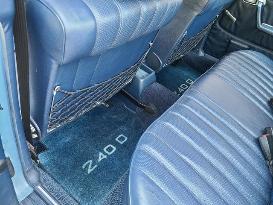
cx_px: 136
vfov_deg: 53.1
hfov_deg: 67.3
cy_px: 102
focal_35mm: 26
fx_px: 205
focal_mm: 5.4
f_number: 1.8
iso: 200
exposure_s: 1/39
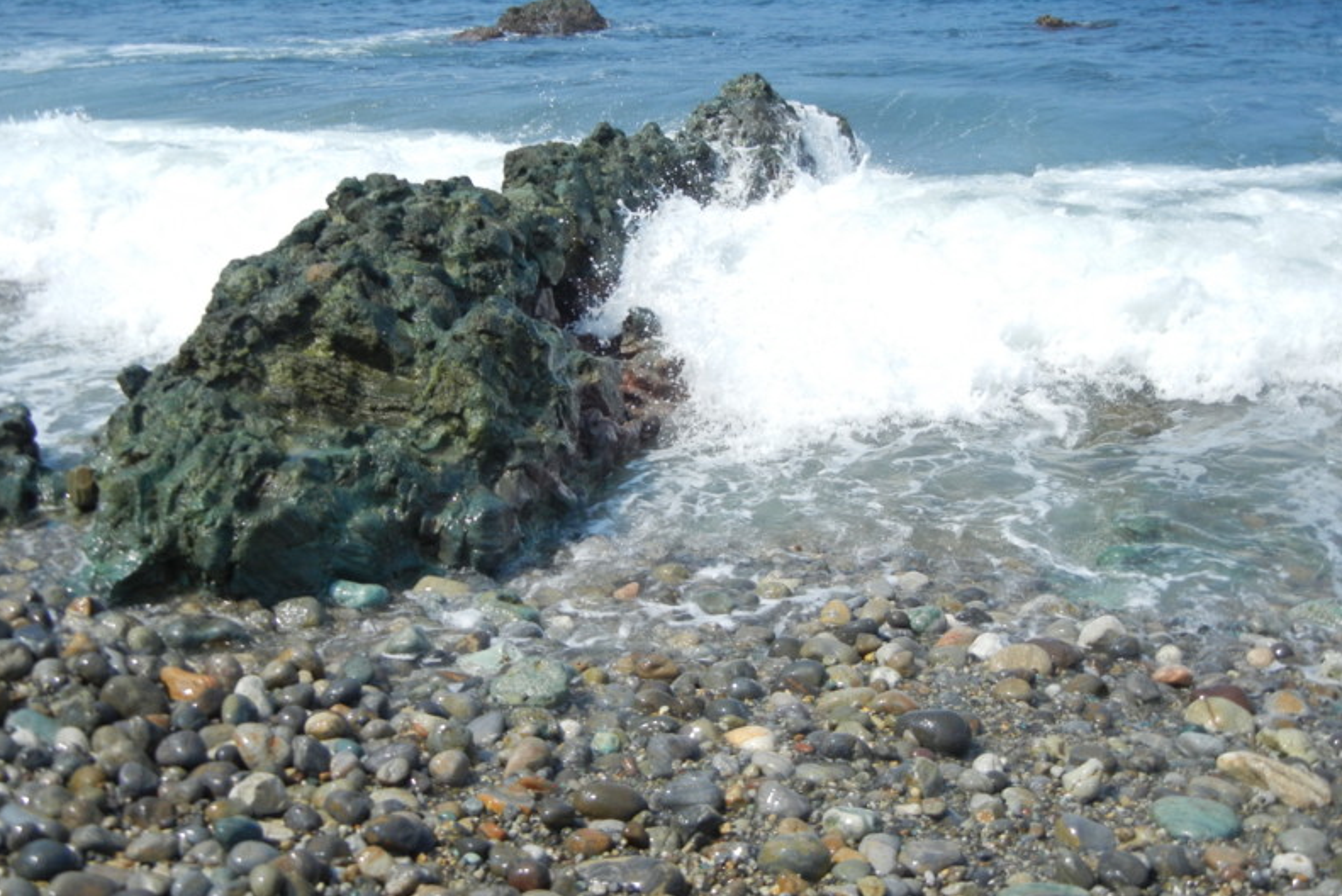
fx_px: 1529
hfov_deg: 47.4
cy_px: 441
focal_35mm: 41
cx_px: 672
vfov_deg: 32.7
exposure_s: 1/409
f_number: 7.4
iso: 160
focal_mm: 7.1
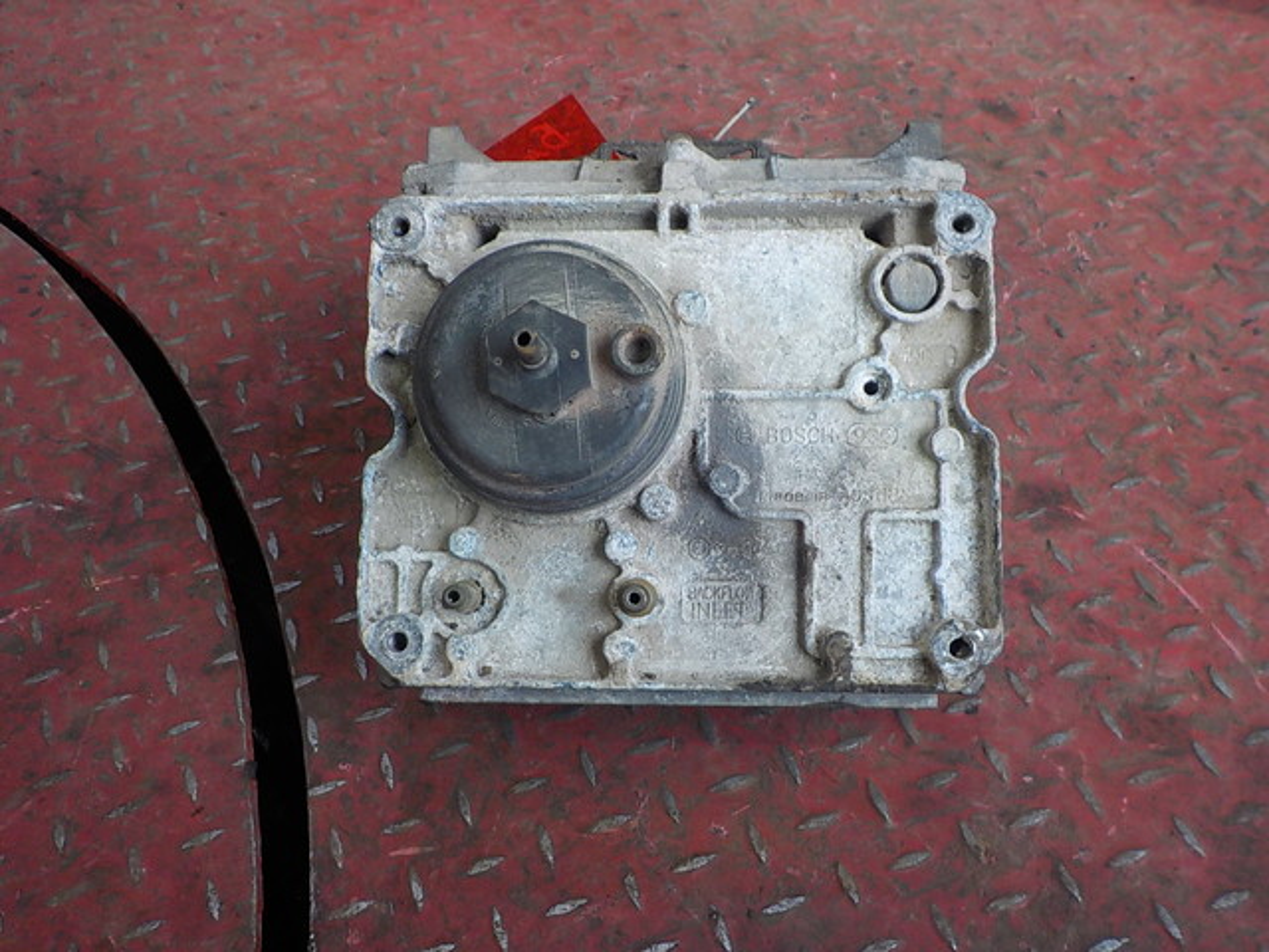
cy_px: 476
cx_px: 634
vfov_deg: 46.8
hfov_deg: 60.0
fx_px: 1100
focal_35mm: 30
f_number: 3.3
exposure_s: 1/30
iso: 160
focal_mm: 4.1
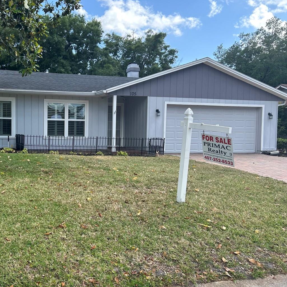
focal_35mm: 36
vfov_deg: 46.0
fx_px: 338
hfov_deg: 44.3
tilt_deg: -1.9
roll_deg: +0.5
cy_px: 150
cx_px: 67
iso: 50
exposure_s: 1/1058
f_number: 1.5
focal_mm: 5.7
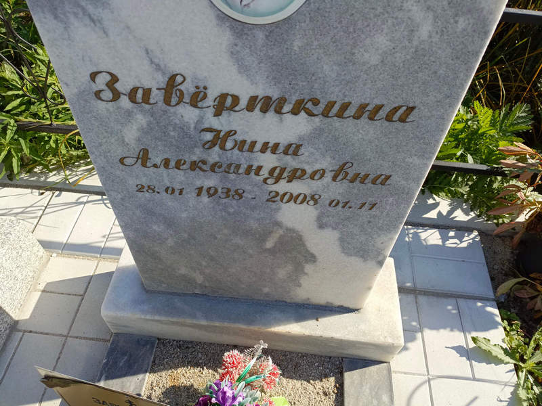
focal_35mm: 25
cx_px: 271
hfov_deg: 69.4
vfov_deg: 54.9
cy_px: 203
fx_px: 391
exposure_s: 1/867
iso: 112
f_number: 1.69
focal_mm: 4.76
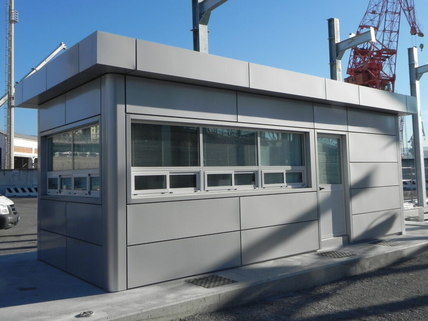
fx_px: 408
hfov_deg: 55.4
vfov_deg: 42.9
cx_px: 214
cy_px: 160
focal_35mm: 33
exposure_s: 1/438
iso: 160
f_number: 7.1
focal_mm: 5.9
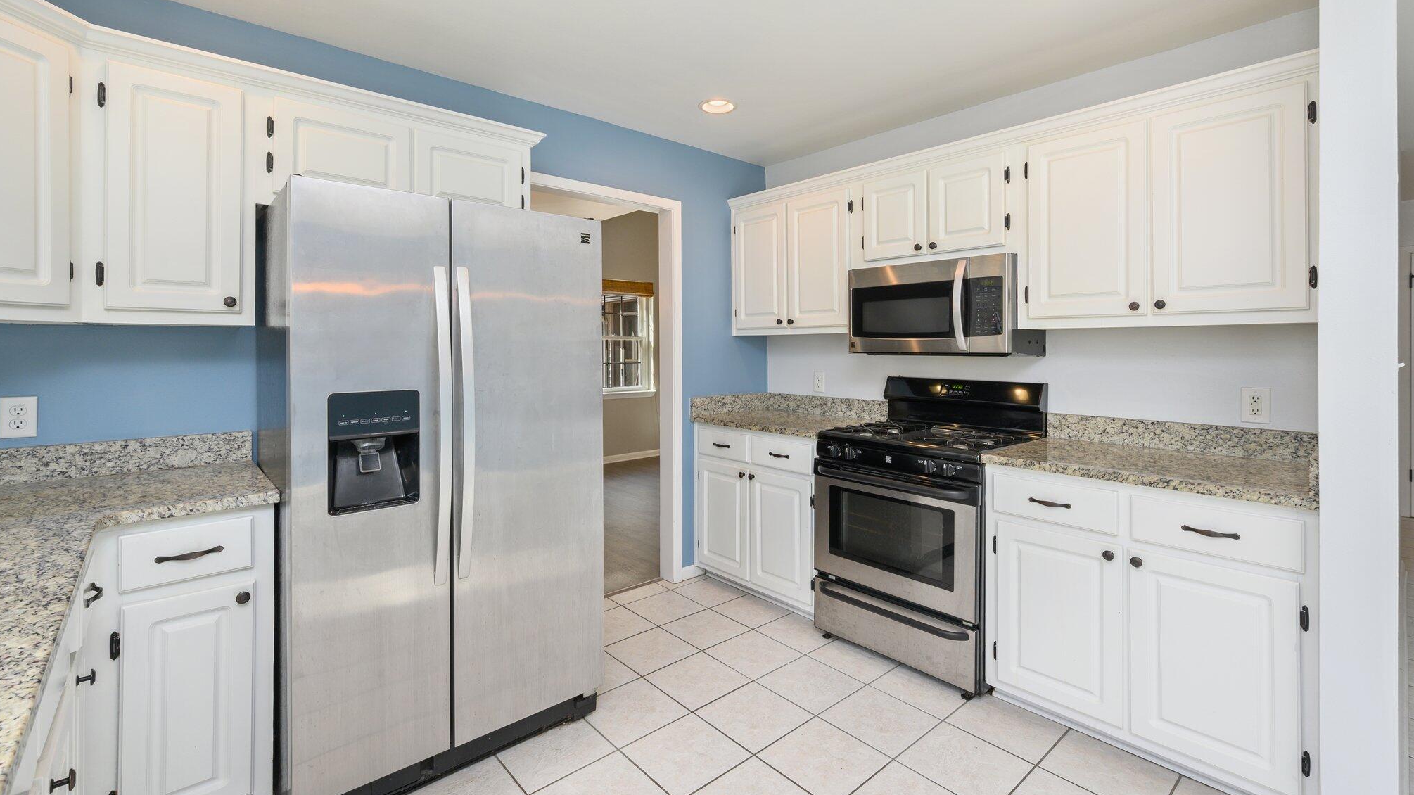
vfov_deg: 65.2
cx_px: 718
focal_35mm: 17
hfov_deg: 97.5
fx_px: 620
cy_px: 353
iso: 320
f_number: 9
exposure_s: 1/30
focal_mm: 15.5
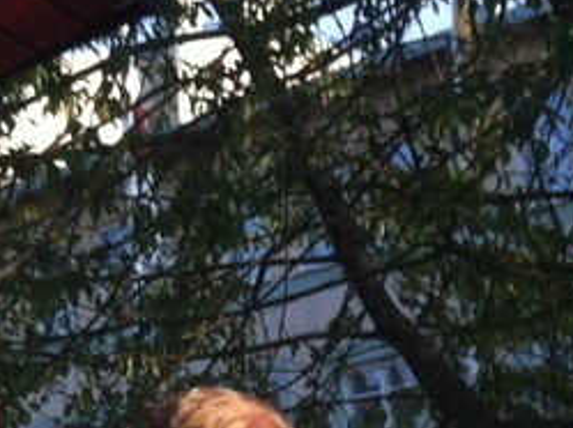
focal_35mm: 182
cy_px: 1008
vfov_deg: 7.6
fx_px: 3008
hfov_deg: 10.1
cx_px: 1121
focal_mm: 3.85
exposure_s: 1/293
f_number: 2.8
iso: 80
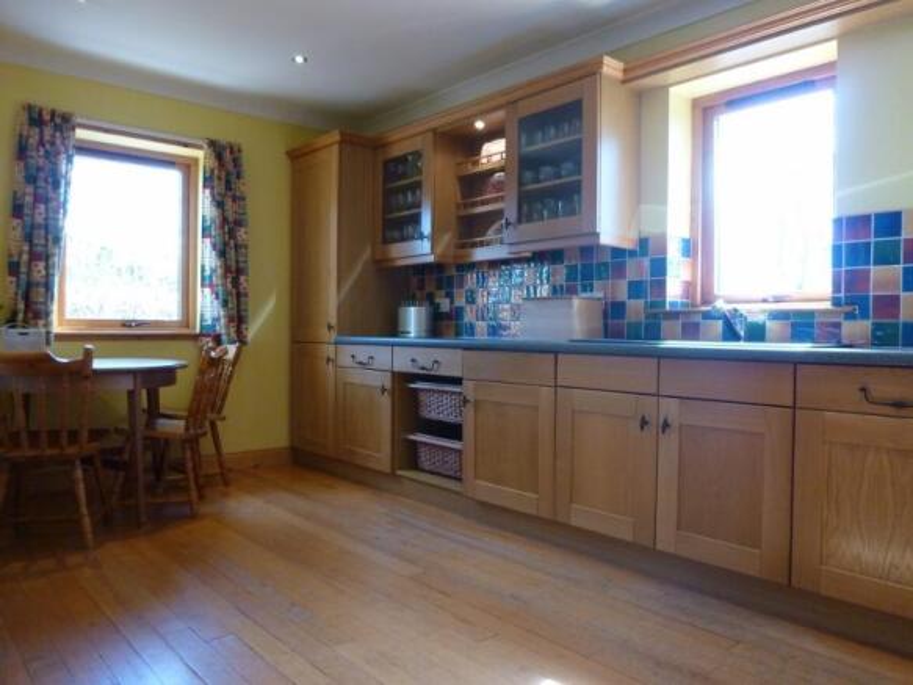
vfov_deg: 54.9
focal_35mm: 25
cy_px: 342
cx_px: 456
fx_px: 659
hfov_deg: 69.4
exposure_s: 1/30
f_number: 3.3
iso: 250
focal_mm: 4.5
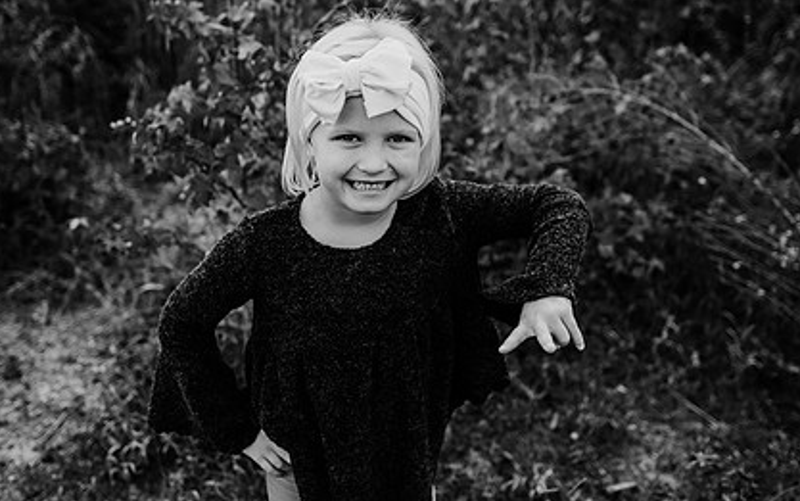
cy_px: 203
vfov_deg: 37.2
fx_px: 742
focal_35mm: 34
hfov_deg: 56.7
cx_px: 391
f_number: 2.5
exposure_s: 1/1000
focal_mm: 24
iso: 200
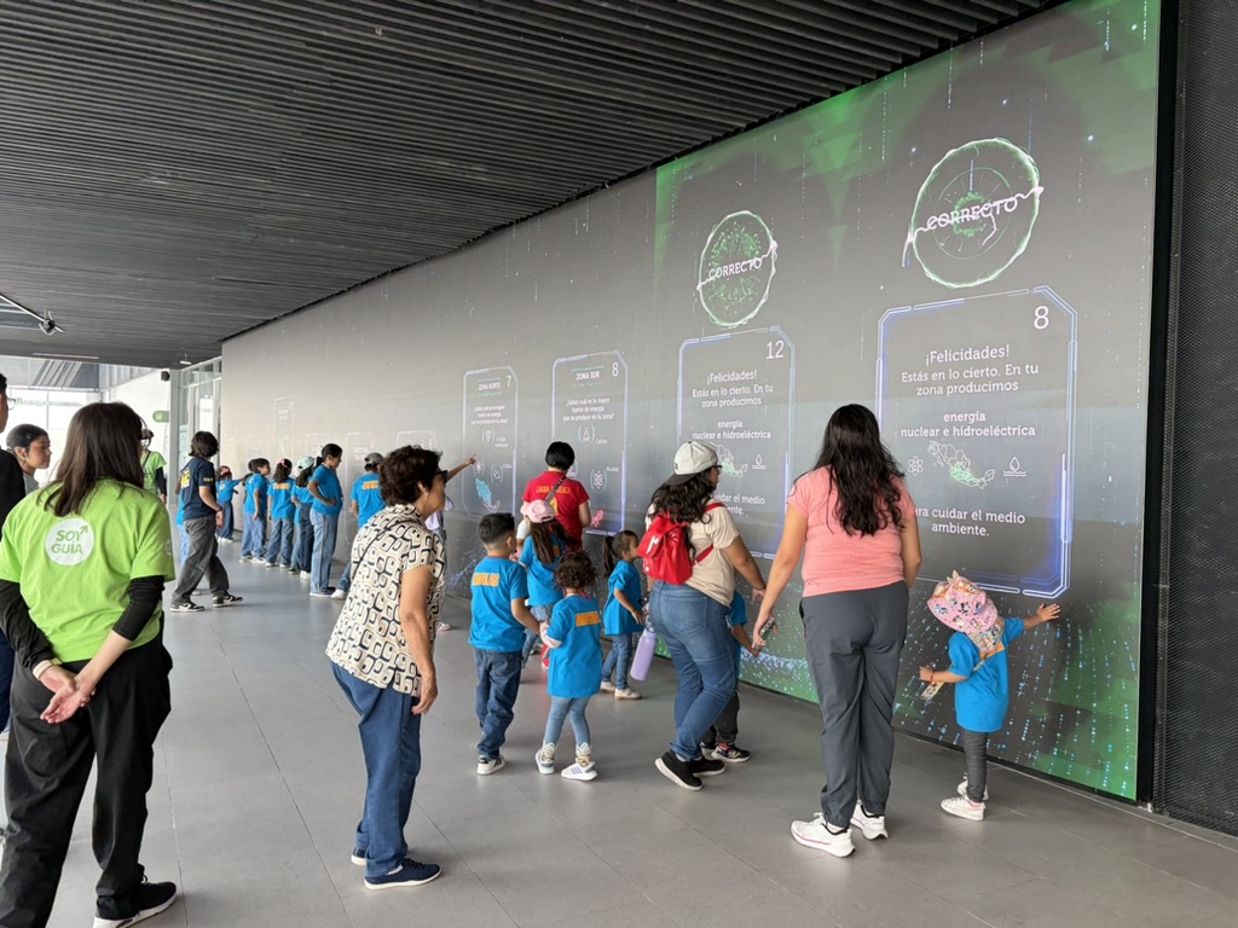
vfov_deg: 53.1
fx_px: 930
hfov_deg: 67.3
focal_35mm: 26
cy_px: 464
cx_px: 619
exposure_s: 1/177
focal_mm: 5.96
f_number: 1.6
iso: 50
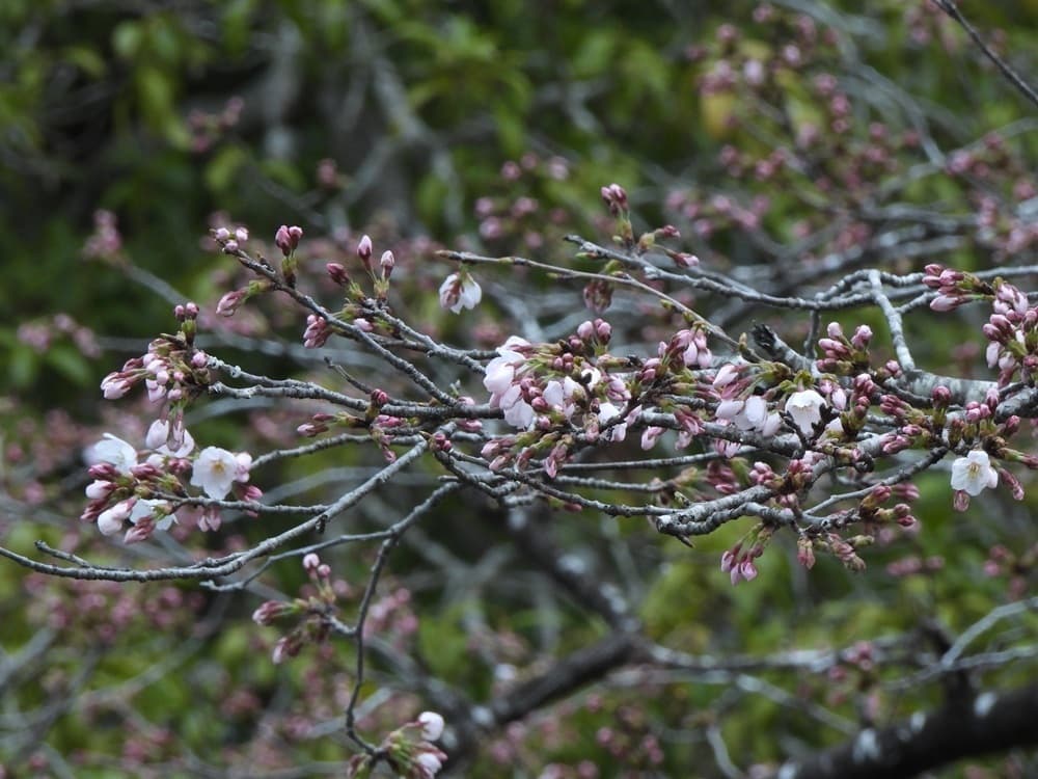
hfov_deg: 4.4
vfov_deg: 3.3
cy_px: 390
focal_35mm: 450
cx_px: 519
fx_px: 13494
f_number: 5.6
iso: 400
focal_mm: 80.3
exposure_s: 1/160
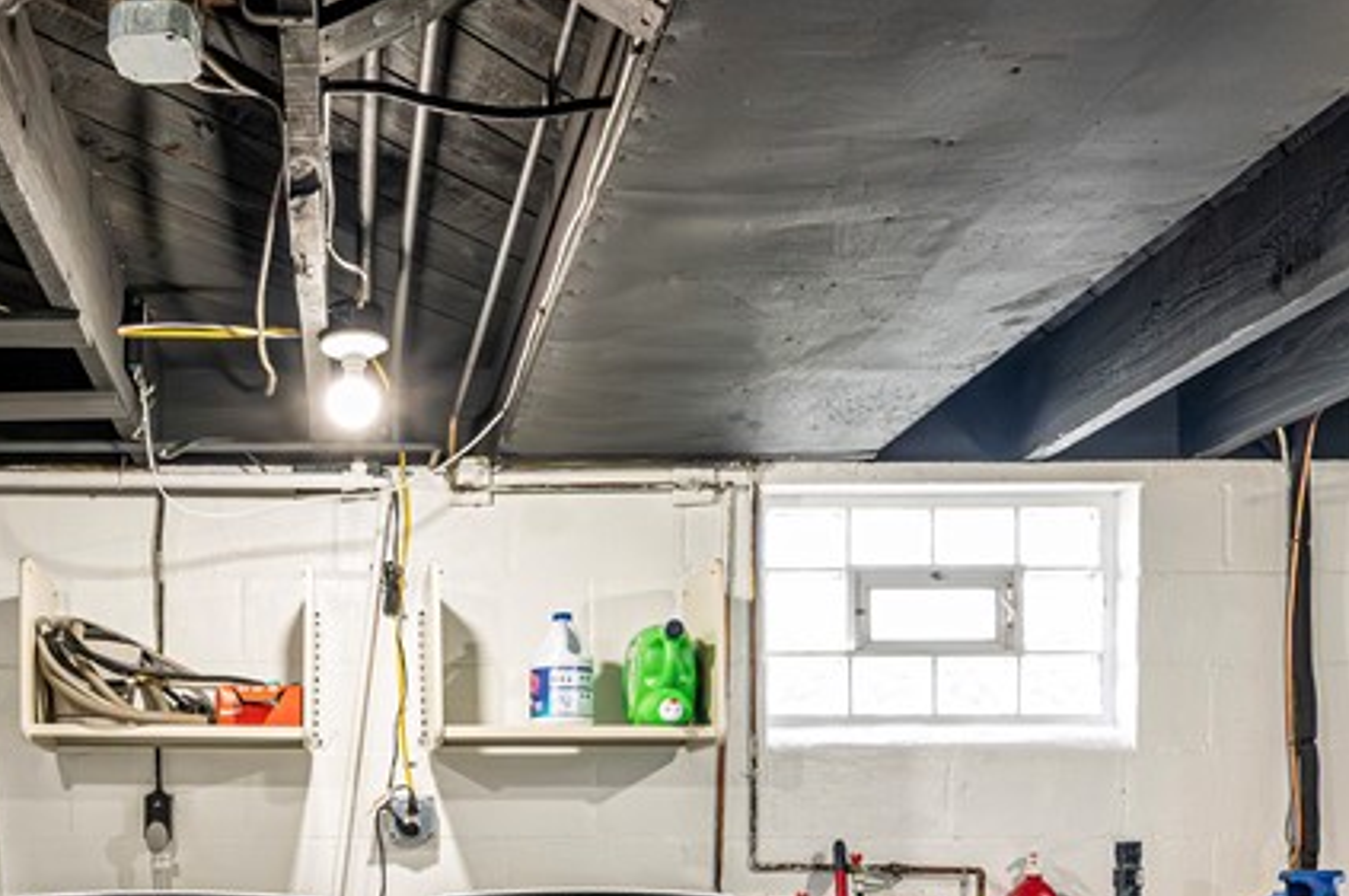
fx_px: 1347
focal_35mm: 36
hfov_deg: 51.9
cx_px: 416
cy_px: 760
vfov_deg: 35.2
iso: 2500
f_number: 8
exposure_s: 1/40
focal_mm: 14
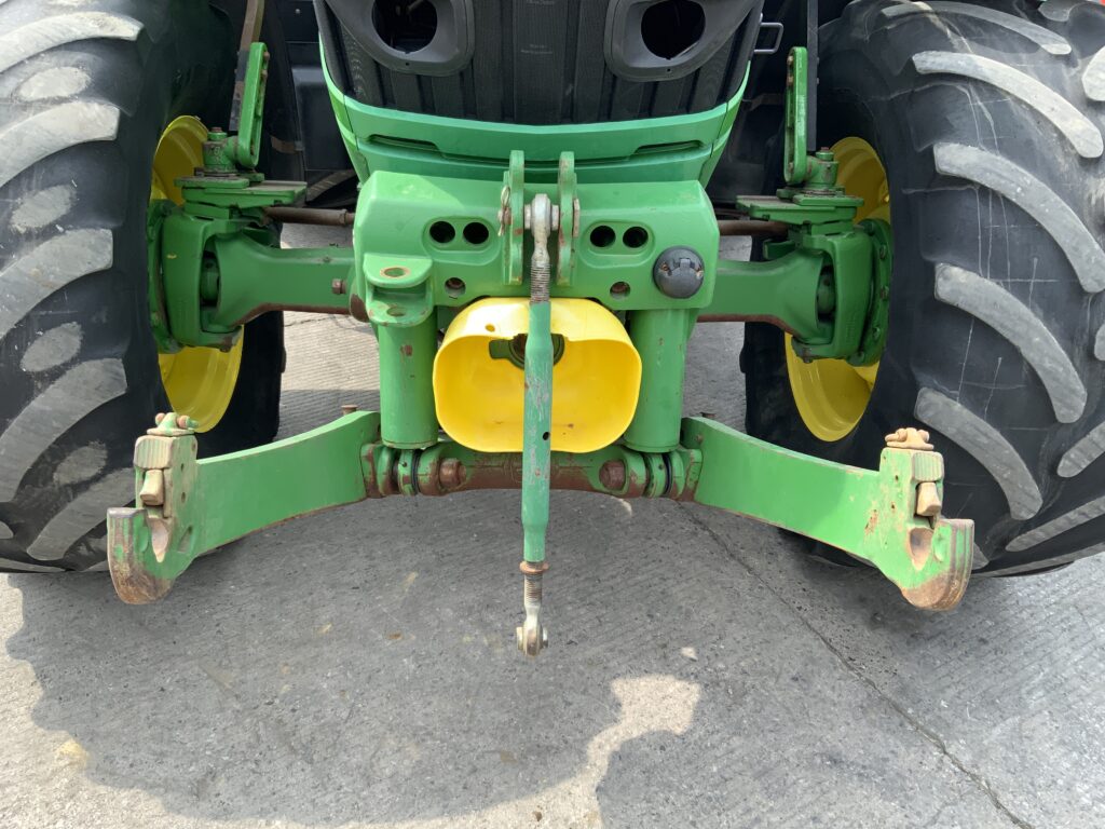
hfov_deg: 61.7
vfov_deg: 48.2
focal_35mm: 29
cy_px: 414
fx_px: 926
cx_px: 552
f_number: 1.8
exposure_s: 1/261
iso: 16
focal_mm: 3
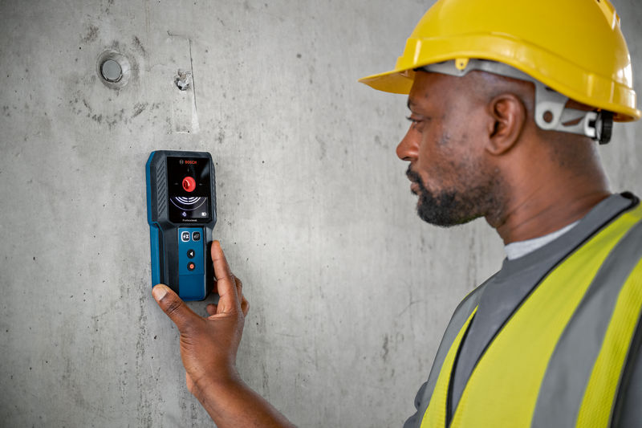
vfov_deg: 22.6
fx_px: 1070
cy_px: 214
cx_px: 321
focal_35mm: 60
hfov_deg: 33.4
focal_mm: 60
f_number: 2.8
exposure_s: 1/80
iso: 640
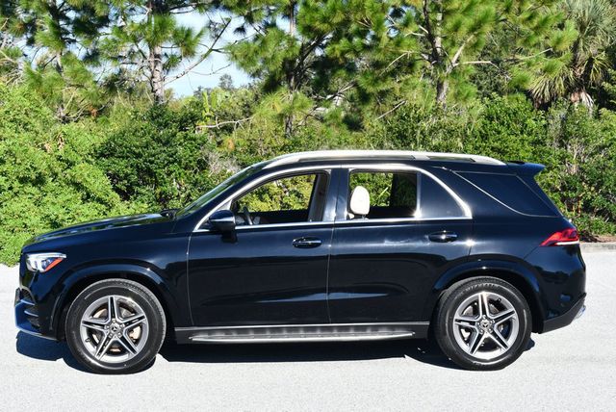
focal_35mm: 64
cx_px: 308
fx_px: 1096
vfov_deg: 21.3
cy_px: 206
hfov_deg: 31.4
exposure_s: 1/250
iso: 200
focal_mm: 32
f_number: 8
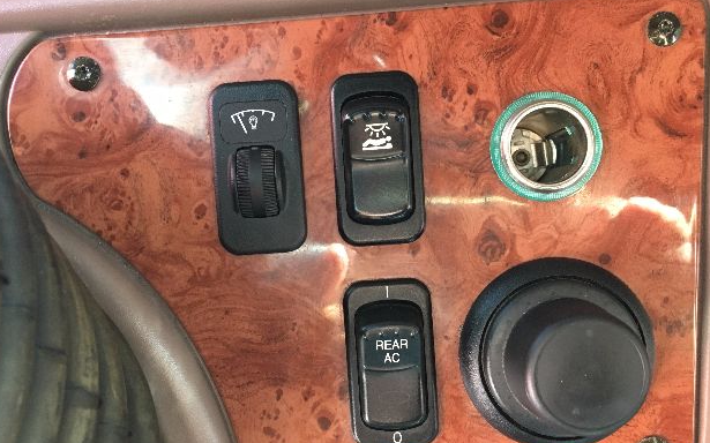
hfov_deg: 59.7
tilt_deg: -32.8
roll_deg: +4.2
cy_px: 251
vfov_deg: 39.3
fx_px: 619
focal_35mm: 32
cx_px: 353
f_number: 2.2
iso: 160
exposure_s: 1/30
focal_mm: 4.15
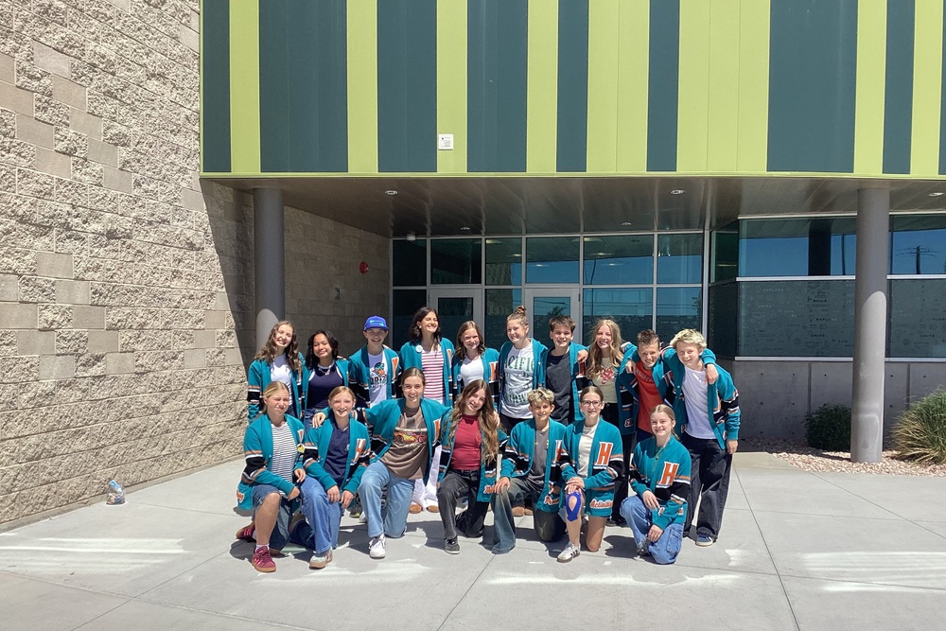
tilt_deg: -3.0
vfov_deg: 39.9
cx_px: 482
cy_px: 358
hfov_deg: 57.2
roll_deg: +0.6
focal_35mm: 33
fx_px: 867
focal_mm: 3.3
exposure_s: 1/1631
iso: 25
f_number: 2.4
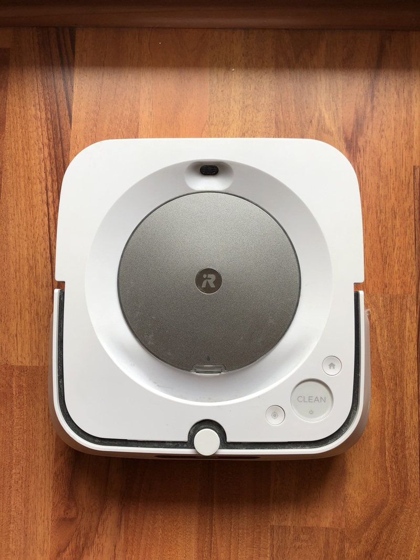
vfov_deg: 63.4
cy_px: 280
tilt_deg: -86.2
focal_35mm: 28
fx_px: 453
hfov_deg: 49.7
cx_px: 210
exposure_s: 1/120
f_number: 1.8
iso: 25
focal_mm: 4
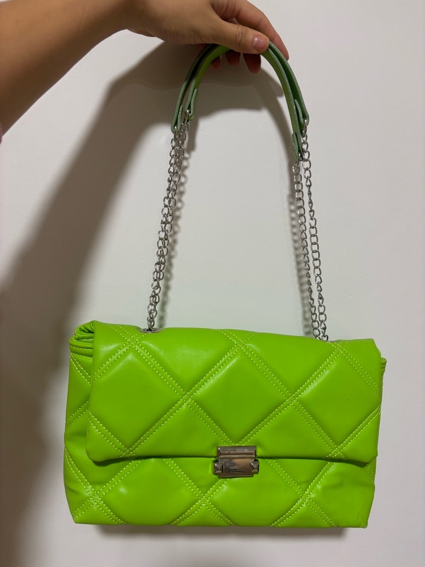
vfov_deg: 67.3
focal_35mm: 26
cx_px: 212
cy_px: 284
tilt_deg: -10.4
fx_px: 426
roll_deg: +0.0
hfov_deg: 53.1
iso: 125
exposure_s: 1/78
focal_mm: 5.96
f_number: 1.6
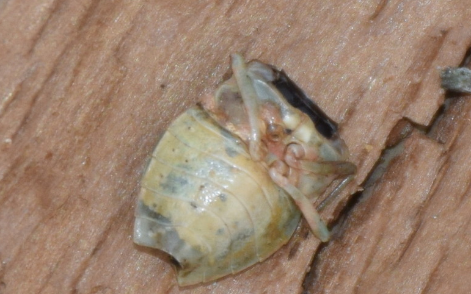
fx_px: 3415
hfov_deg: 7.9
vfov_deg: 4.9
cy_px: 150
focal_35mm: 266
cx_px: 276
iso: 400
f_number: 5.6
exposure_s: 1/200
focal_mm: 140
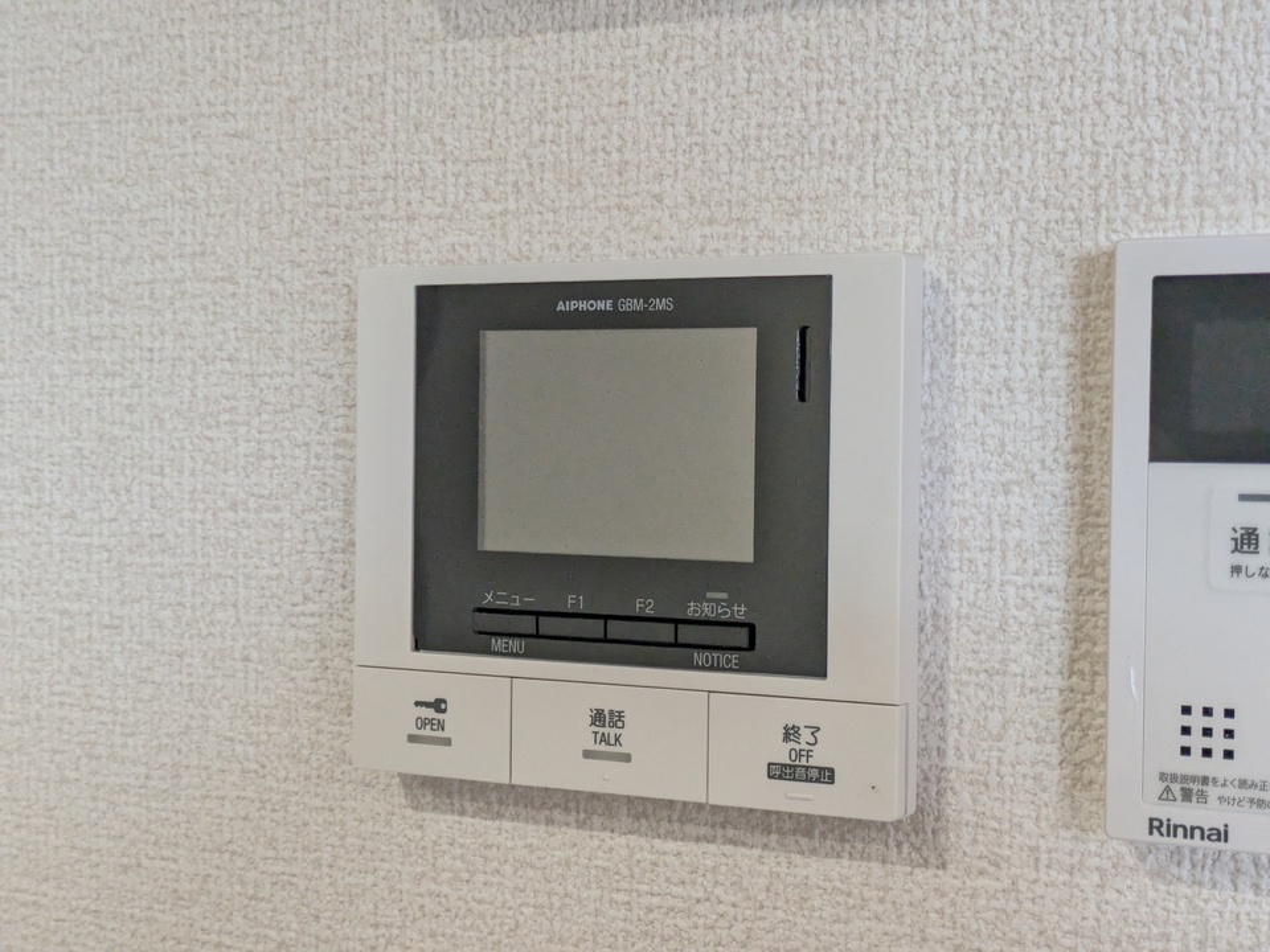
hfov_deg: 37.5
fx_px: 1871
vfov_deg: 28.6
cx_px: 635
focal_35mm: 51
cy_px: 476
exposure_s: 1/120
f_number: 1.89
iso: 692
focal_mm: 5.43
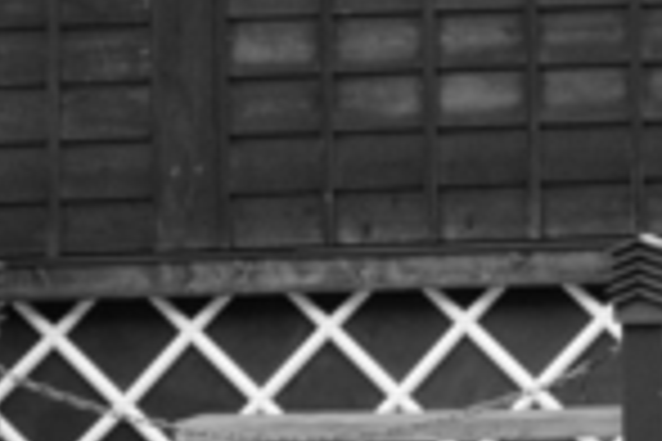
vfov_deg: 3.4
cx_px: 1279
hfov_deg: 5.1
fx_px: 7281
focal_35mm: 396
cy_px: -835
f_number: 4.5
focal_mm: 38
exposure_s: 1/1250
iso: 1000
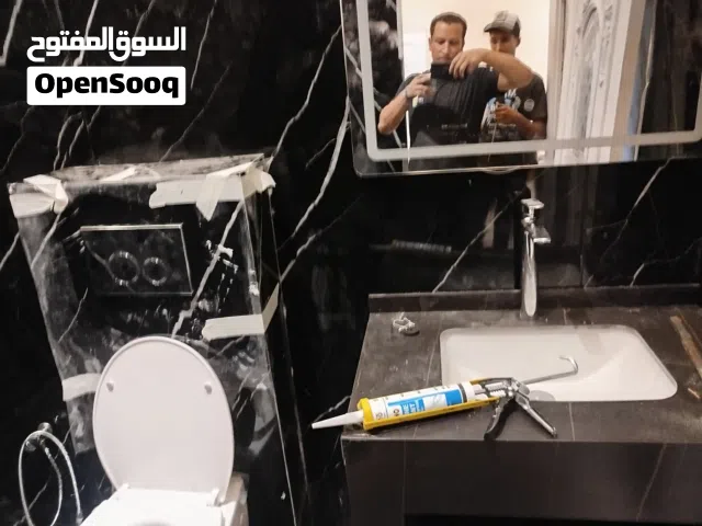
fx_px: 487
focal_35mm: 24
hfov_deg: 71.6
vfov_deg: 56.8
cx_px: 351
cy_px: 263
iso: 800
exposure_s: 1/17
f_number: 1.7
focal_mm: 5.31
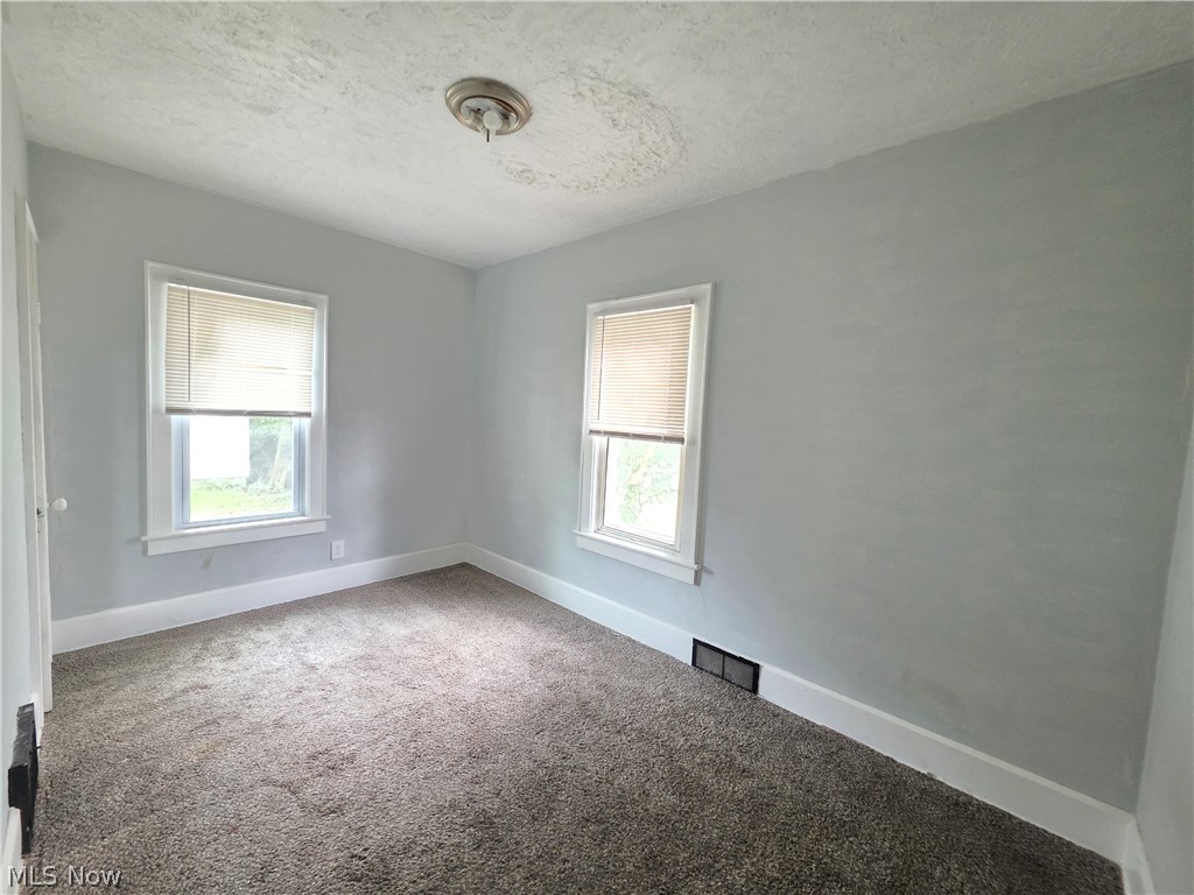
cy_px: 448
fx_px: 448
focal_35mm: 13
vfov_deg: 89.9
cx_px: 597
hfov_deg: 106.2
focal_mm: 2.2
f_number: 1.9
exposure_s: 1/60
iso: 640
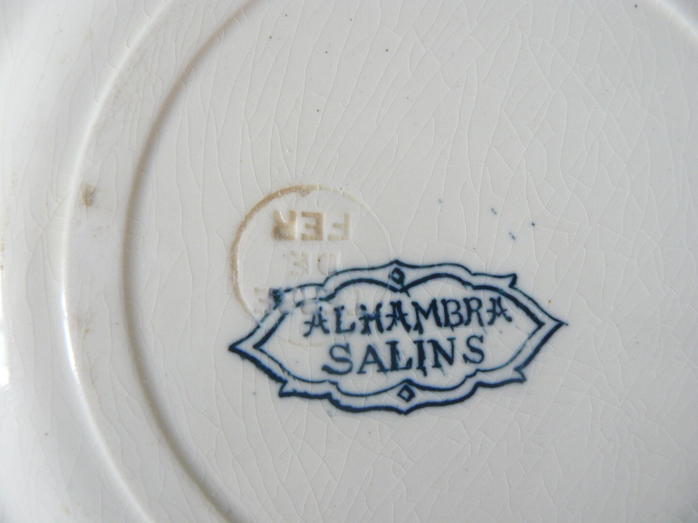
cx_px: 349
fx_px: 726
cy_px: 262
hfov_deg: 51.4
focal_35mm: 36
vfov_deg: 39.7
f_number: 2.8
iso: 200
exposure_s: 1/30
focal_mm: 6
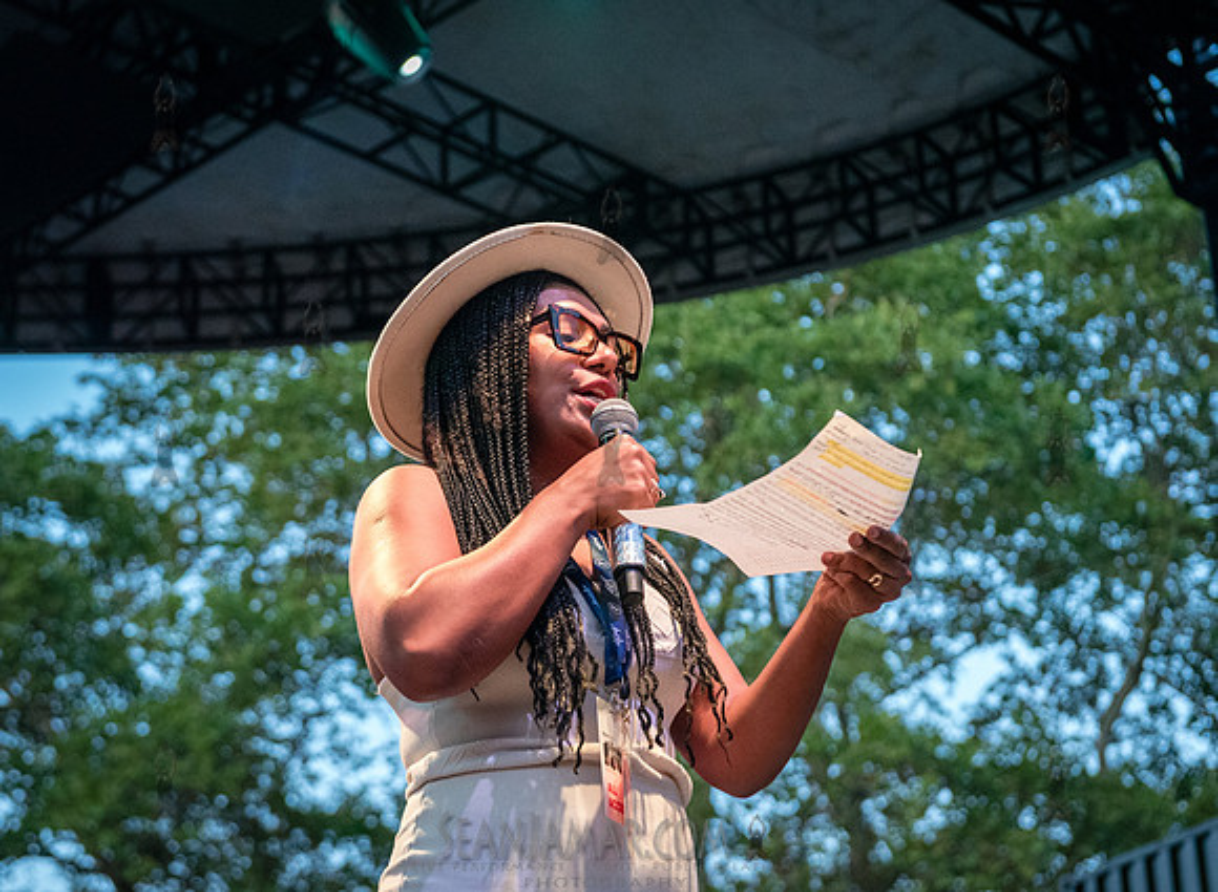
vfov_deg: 20.1
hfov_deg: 27.2
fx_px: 2512
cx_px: 556
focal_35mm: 72
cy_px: 406
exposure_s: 1/800
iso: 4000
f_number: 4
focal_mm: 62
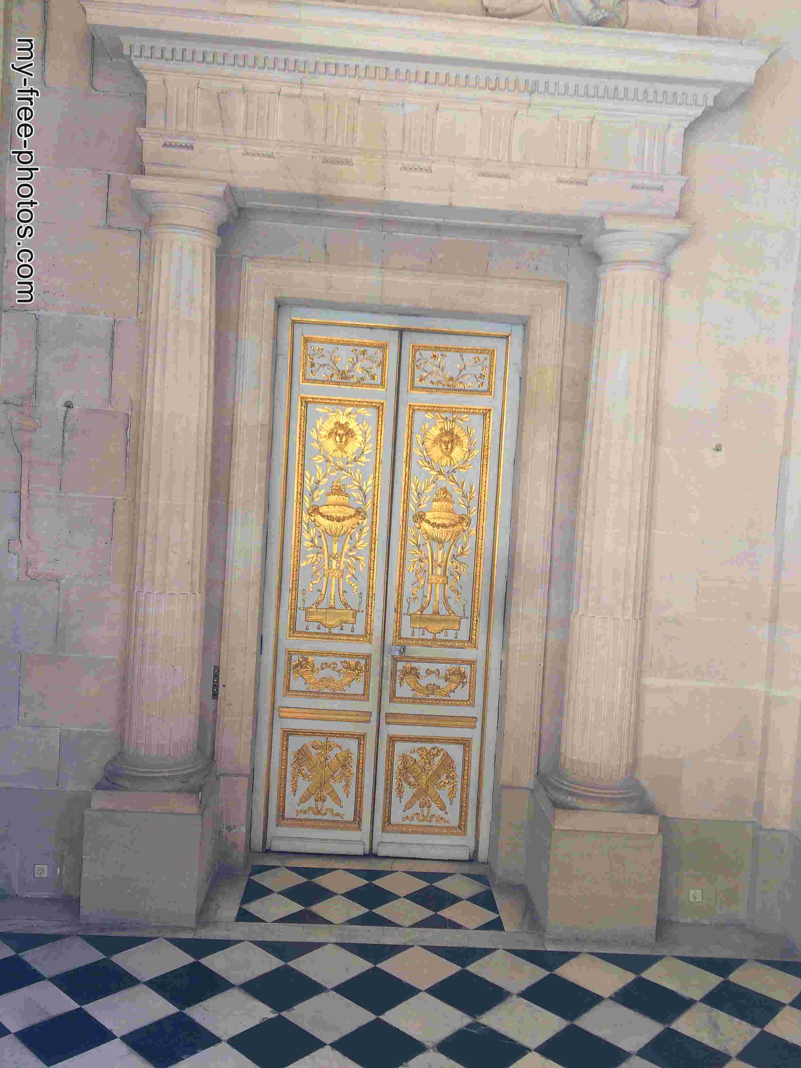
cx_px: 400
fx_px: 895
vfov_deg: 61.7
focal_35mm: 29
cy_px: 534
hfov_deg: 48.2
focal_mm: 4.15
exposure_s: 1/50
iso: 32
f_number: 2.2
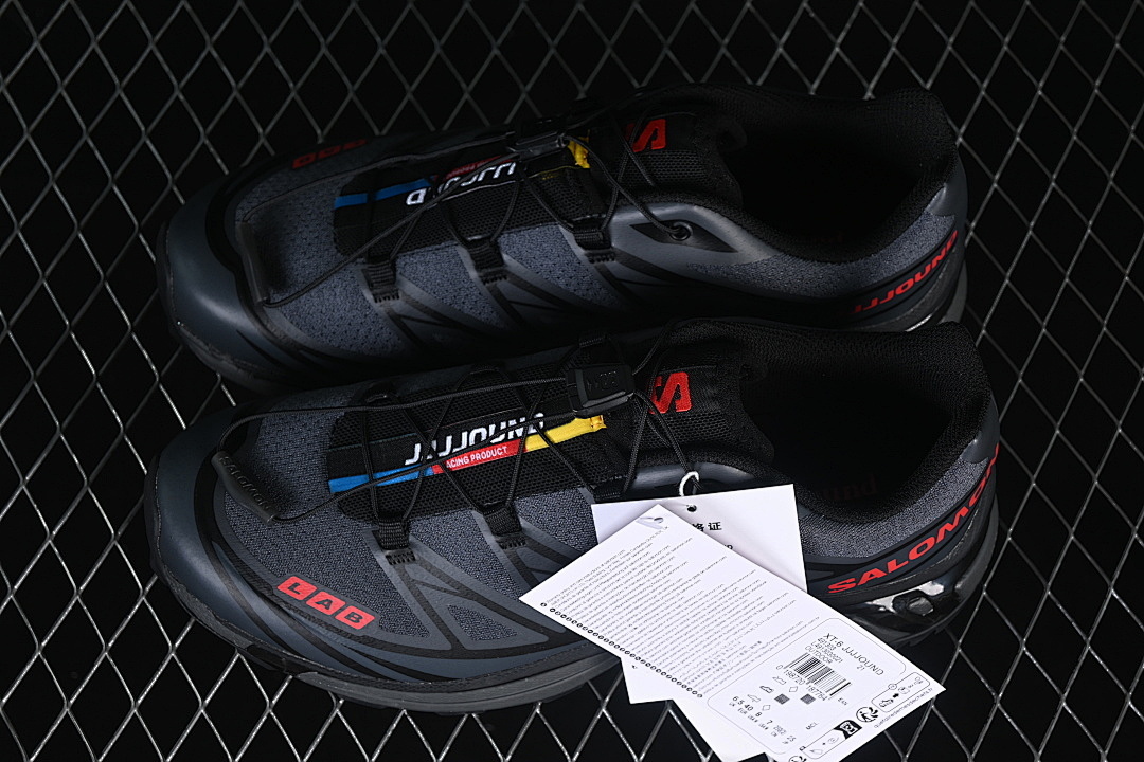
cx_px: 572
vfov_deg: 18.2
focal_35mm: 75
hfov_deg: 27.0
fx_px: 2383
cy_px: 381
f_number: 6.3
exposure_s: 1/50
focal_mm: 50
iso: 160
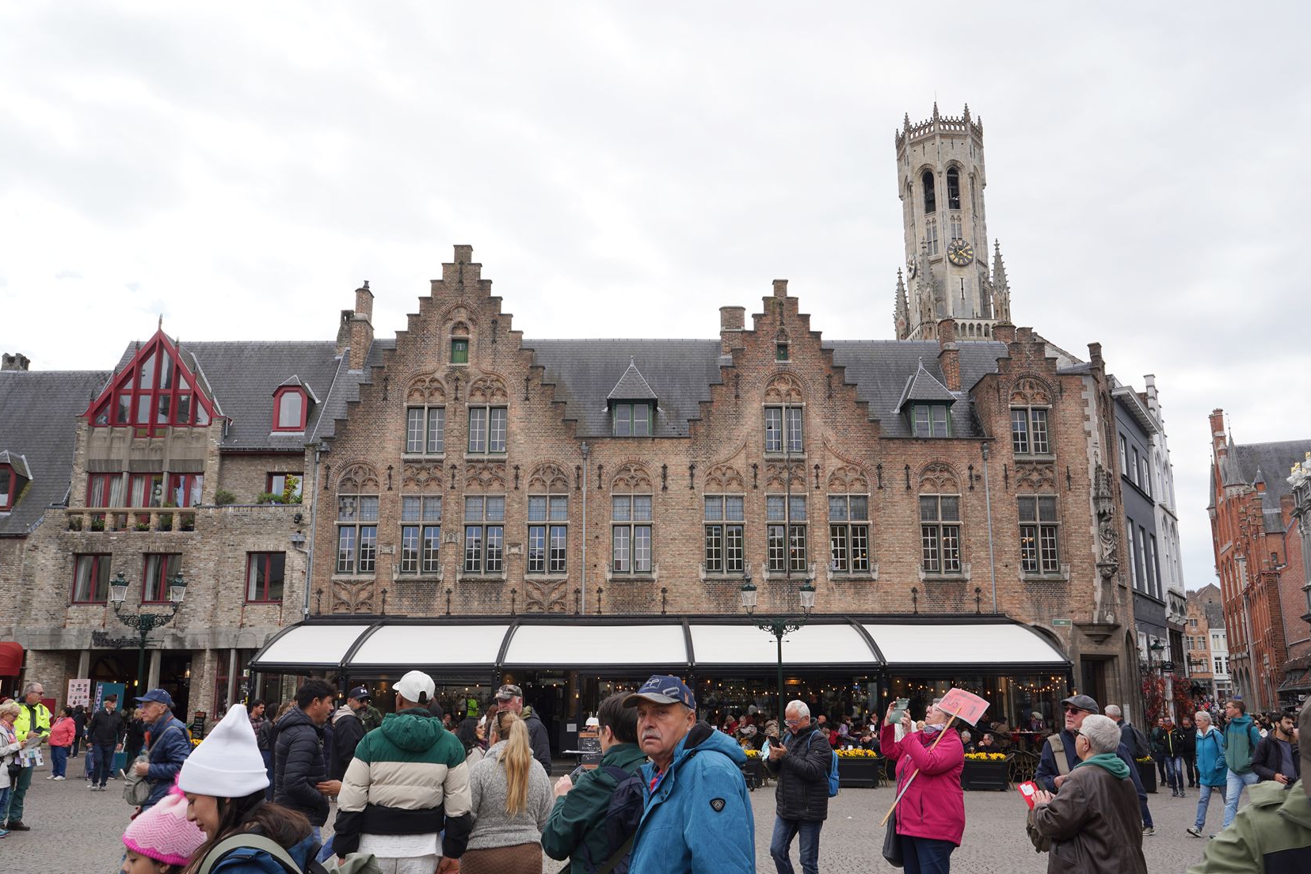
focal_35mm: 29
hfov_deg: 63.6
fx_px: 1056
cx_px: 661
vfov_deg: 44.9
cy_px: 473
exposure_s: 1/100
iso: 100
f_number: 10
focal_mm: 24
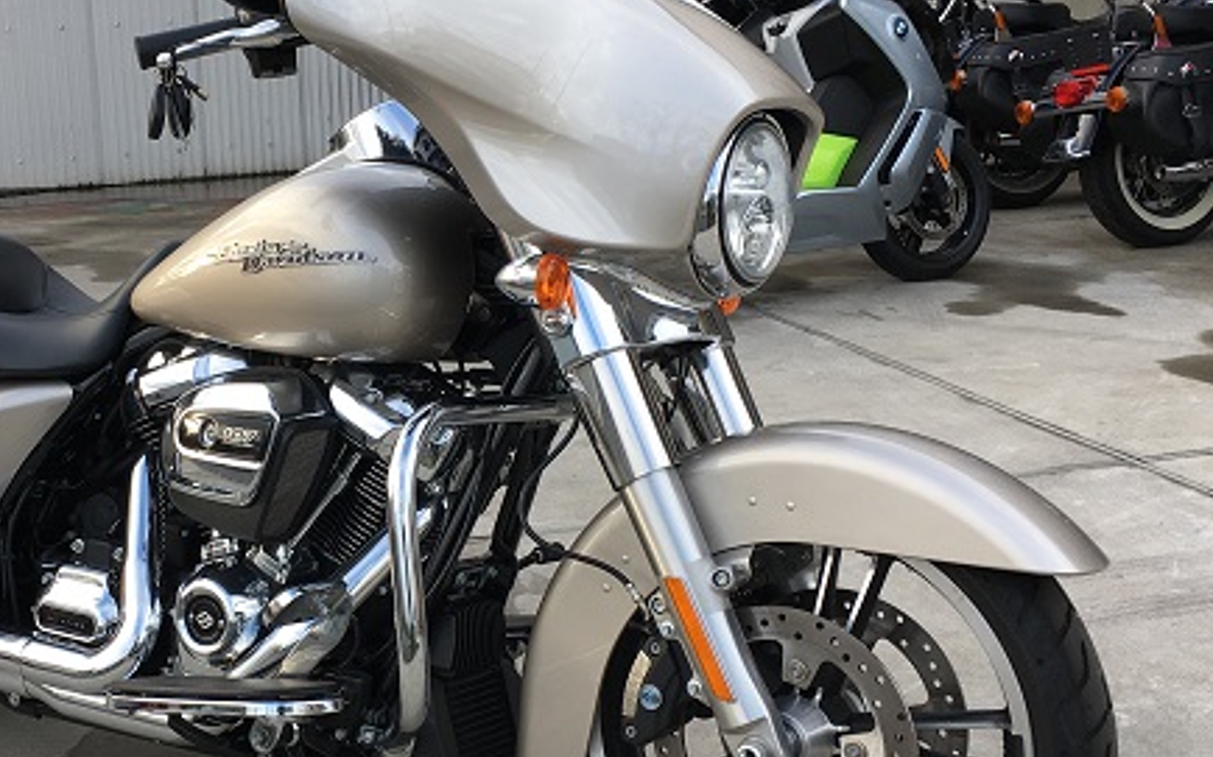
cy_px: 434
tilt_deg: -15.7
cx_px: 369
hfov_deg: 39.6
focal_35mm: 50
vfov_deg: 25.8
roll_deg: +2.9
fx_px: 1652
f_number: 2.2
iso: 25
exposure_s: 1/246
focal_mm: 4.15
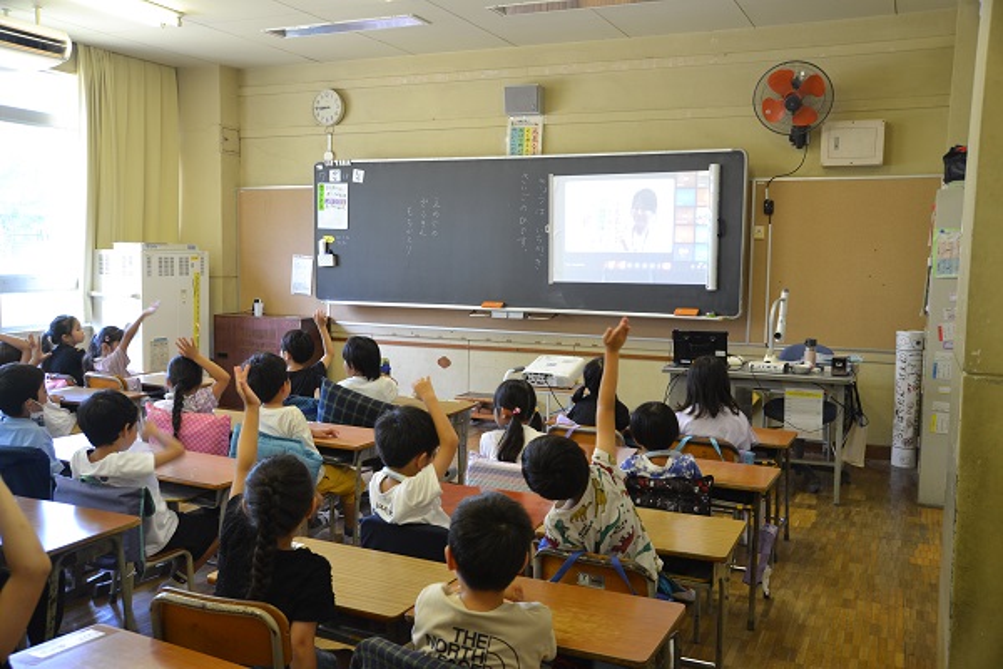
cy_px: 334
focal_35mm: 33
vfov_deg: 40.0
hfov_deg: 57.2
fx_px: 919
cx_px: 502
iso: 400
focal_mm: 22
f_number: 3.5
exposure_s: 1/30
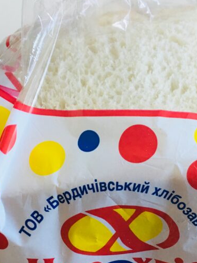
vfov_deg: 32.6
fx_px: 448
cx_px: 128
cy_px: 162
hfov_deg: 24.7
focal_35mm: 59
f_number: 2.2
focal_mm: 4.15
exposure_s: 1/33
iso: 50
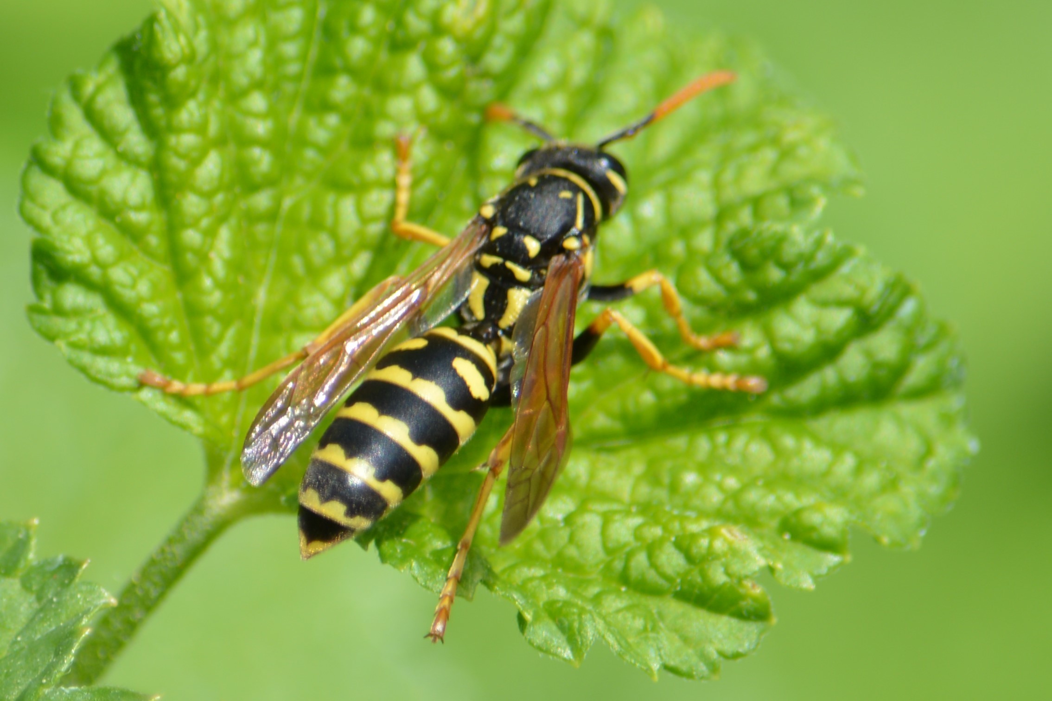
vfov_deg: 3.1
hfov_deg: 4.6
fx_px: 13147
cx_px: 526
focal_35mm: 450
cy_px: 350
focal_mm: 300
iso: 100
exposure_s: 1/160
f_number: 8
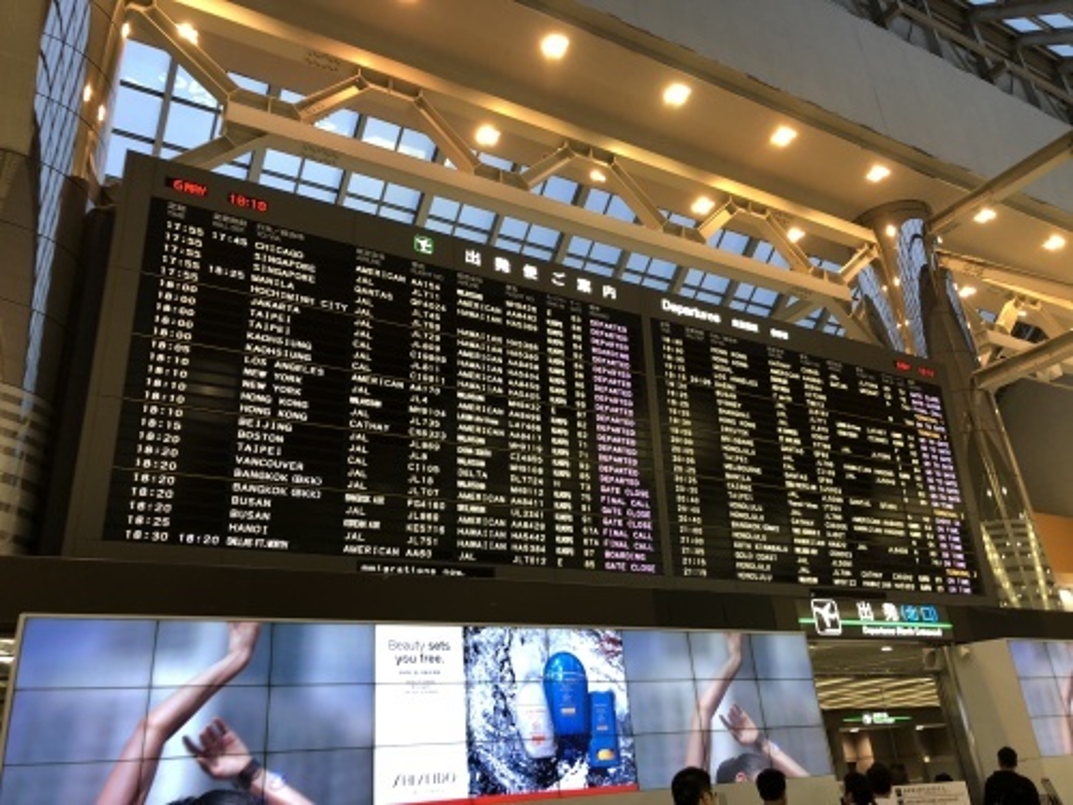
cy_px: 402
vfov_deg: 49.7
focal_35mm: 28
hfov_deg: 63.4
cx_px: 536
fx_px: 868
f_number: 1.8
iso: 40
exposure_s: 1/17
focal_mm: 4
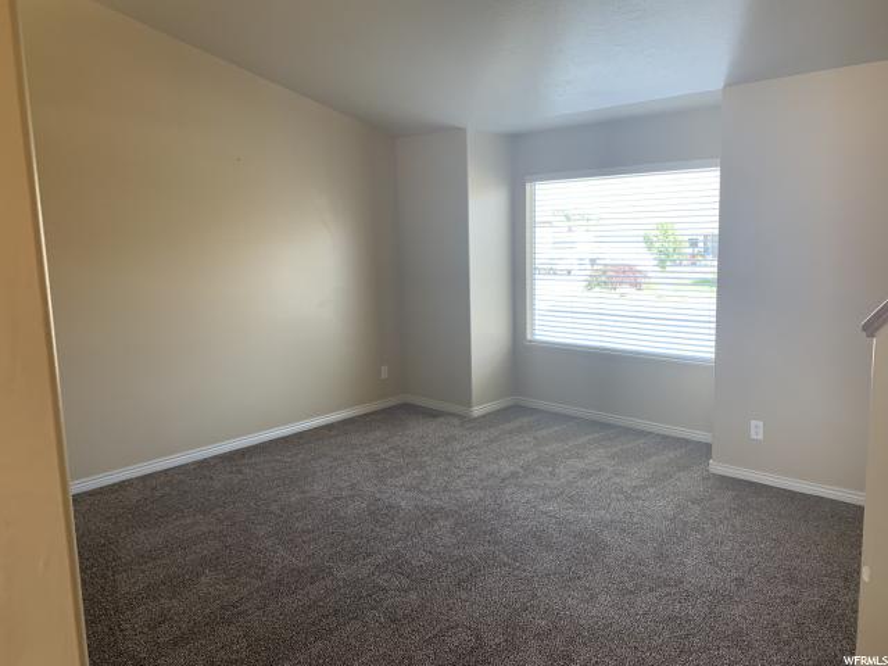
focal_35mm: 26
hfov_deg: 67.3
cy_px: 333
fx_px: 667
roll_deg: +1.3
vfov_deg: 53.1
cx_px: 444
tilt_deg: -8.5
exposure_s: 1/120
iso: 100
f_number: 1.8
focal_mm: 4.25
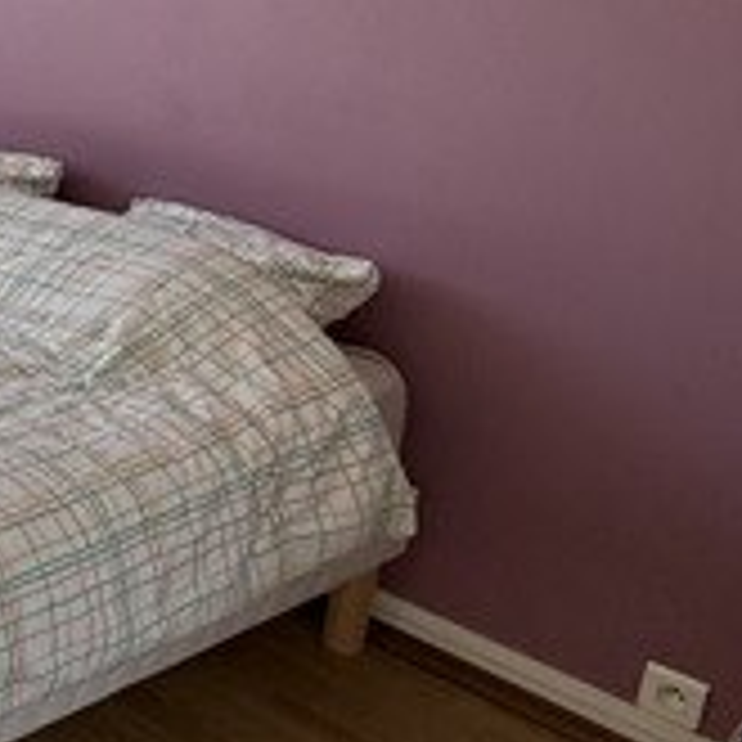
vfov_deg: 28.4
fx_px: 1455
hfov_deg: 22.6
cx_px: -409
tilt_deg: -18.5
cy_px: 256
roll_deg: -0.5
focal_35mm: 60
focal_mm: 2.22
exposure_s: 1/479
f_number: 2.2
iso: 64
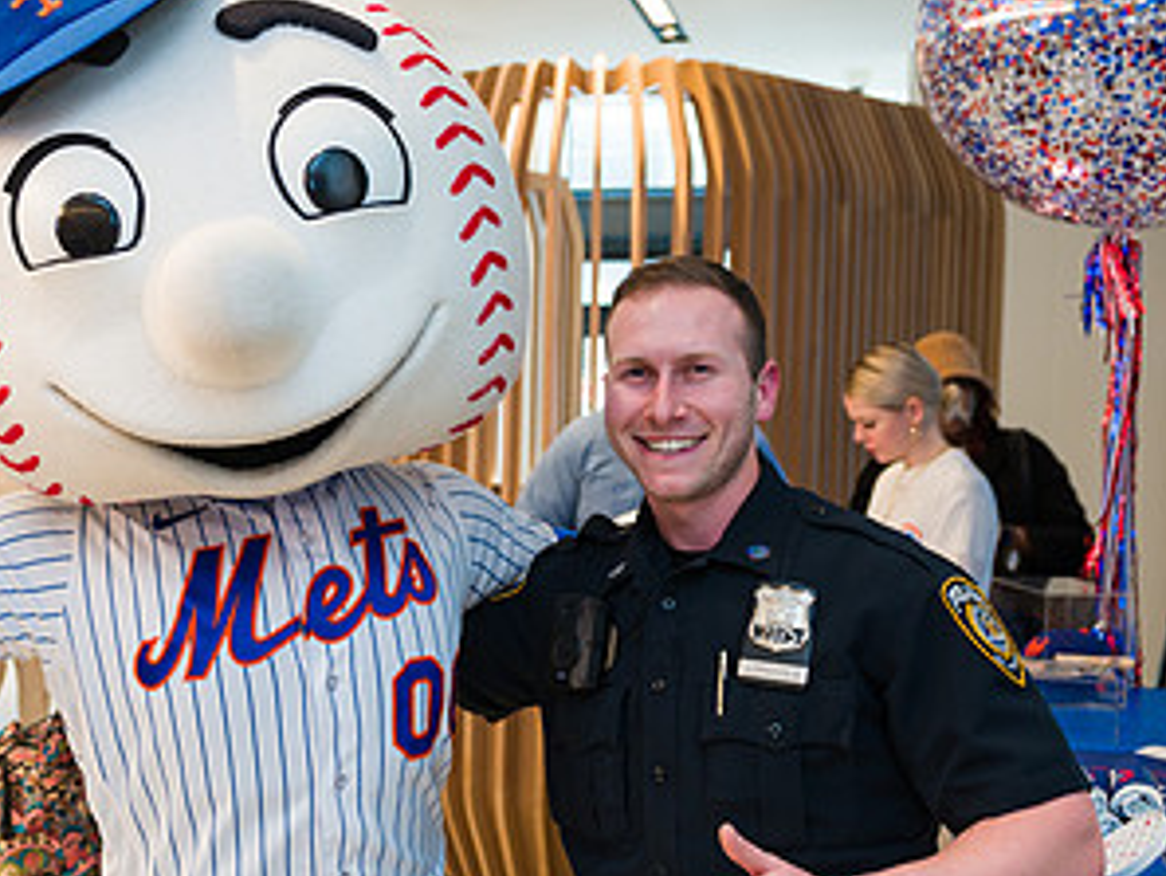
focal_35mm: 45
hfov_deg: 41.2
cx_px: 338
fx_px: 1516
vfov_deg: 32.2
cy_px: 487
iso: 400
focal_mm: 24
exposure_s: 1/160
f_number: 4
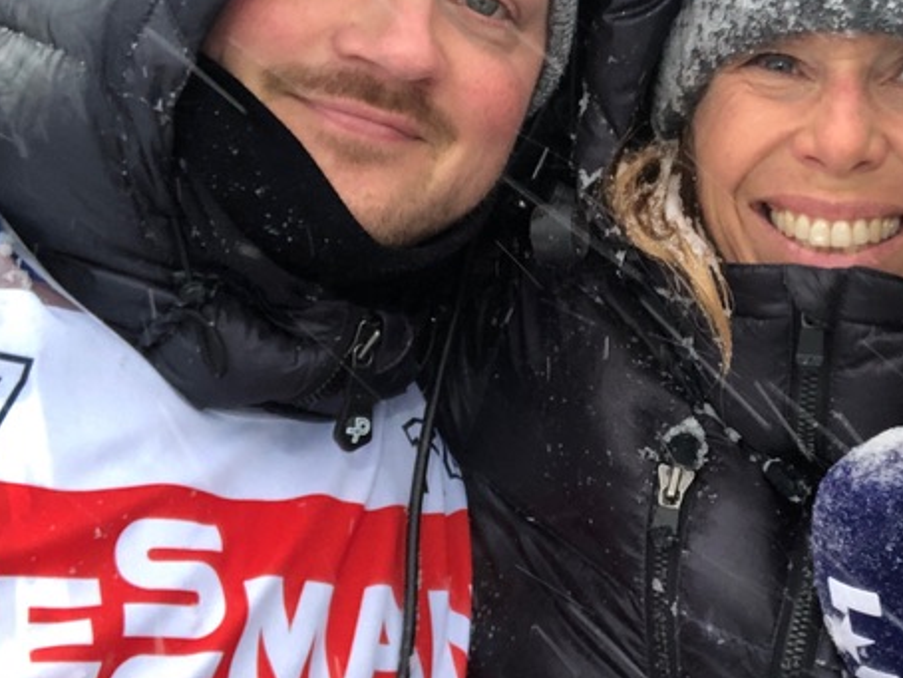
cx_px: 815
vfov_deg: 20.4
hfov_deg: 26.1
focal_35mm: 72
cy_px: 268
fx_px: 1879
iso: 64
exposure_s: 1/100
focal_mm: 2.87
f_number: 2.2
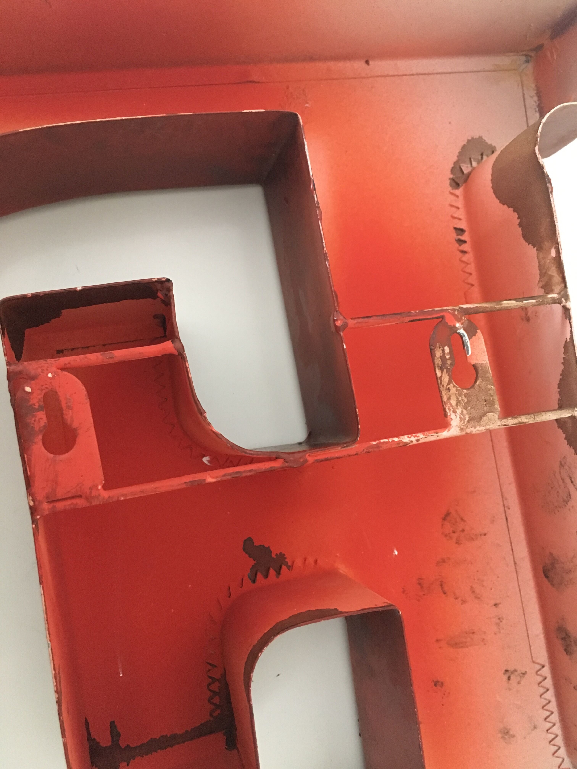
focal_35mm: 29
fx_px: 645
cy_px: 384
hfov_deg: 48.2
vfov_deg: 61.7
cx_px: 288
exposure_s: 1/25
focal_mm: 4.15
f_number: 2.2
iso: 200
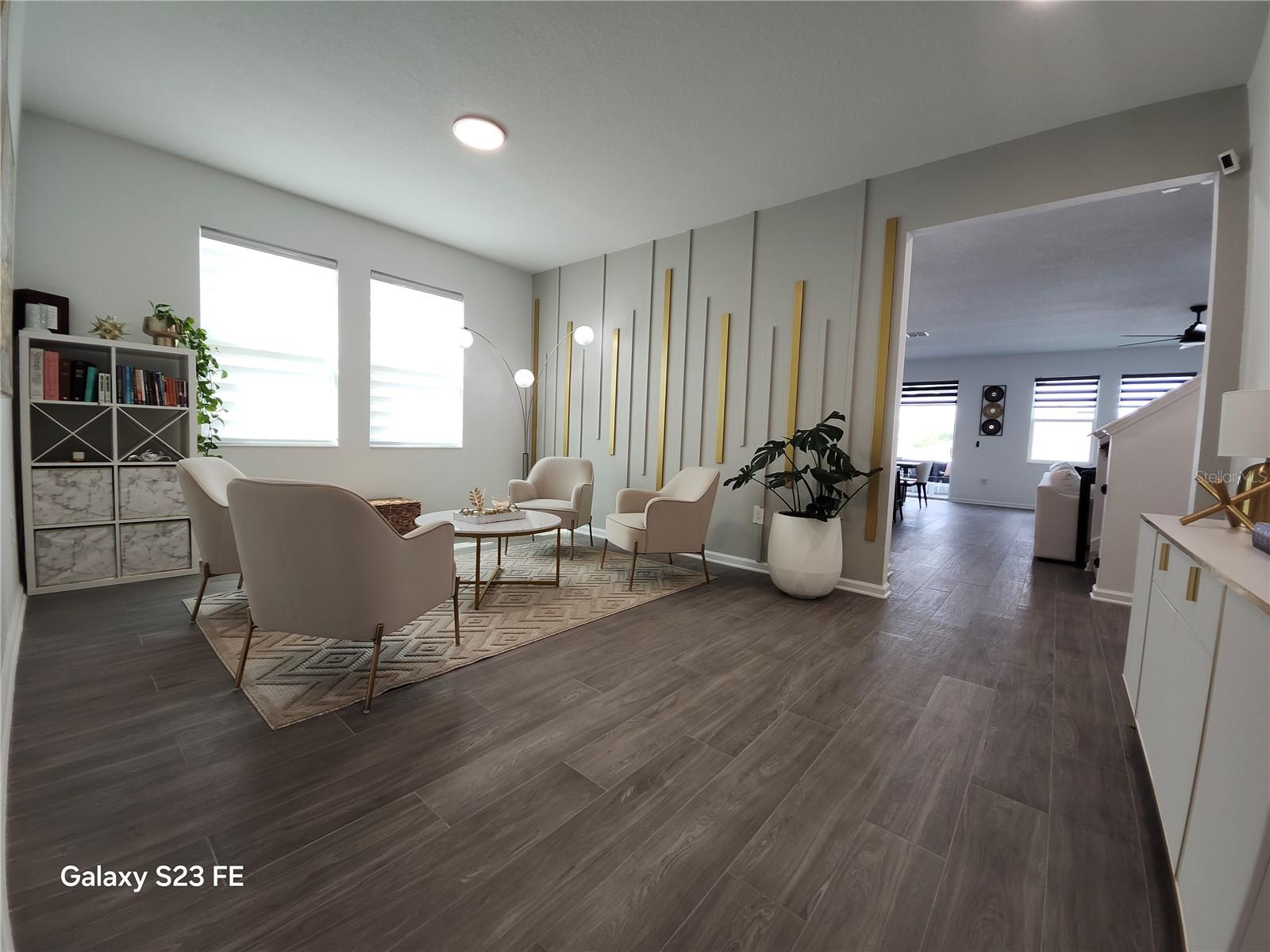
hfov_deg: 106.2
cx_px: 635
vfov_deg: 89.9
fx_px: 477
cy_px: 476
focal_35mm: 13
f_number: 2.2
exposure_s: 1/60
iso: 64
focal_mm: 1.74
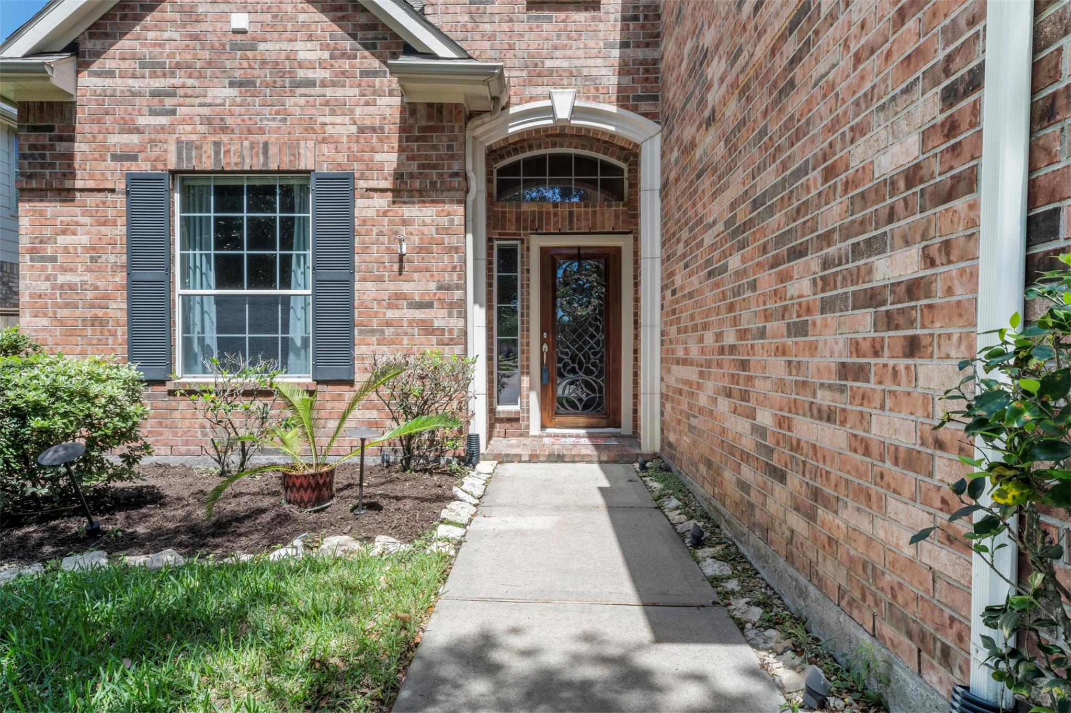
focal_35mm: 24
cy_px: 356
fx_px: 714
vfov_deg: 53.1
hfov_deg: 73.8
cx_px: 536
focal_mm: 24
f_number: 9
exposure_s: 1/15
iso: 800
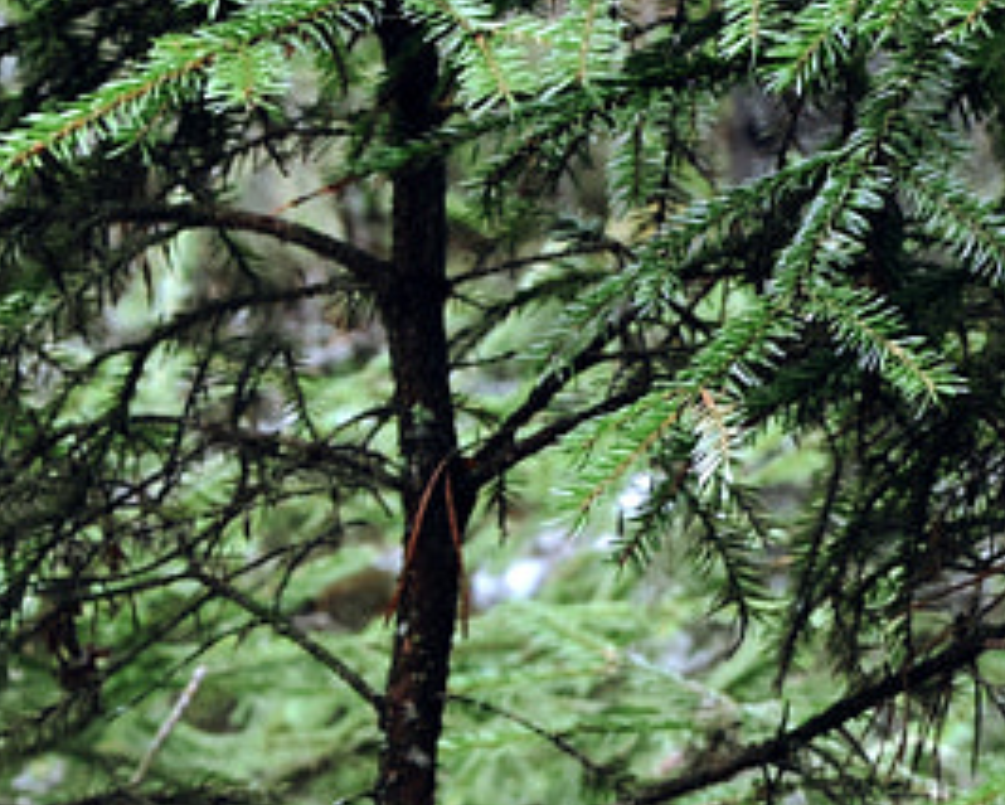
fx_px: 6546
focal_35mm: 220
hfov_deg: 8.4
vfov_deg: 7.0
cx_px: 1931
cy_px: 166
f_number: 6.3
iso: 800
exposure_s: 1/160
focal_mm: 26
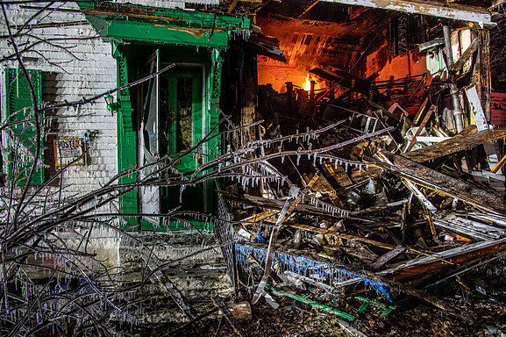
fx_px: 393
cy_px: 188
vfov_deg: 46.3
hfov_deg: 65.2
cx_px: 286
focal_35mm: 28
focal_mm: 16
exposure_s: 1/25
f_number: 4
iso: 2500
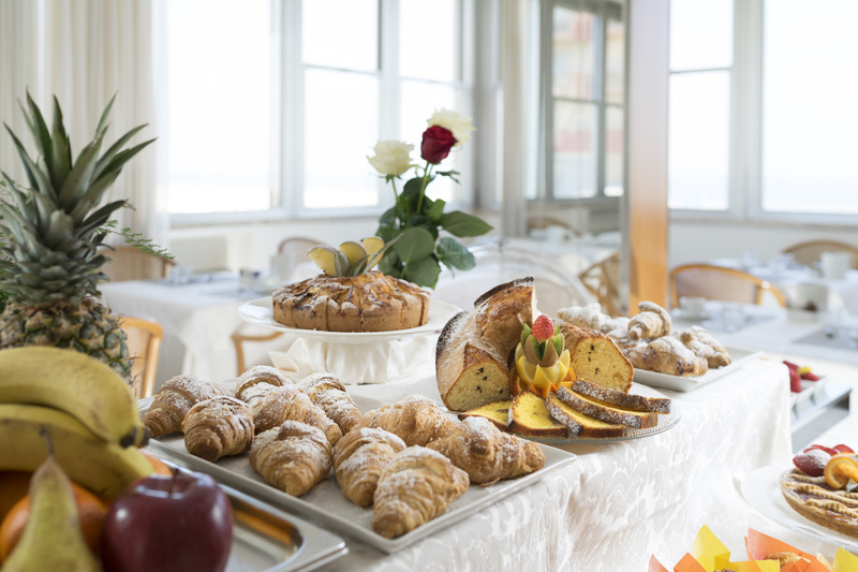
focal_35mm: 35
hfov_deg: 54.4
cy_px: 286
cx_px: 429
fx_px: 834
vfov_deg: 37.8
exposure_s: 1/100
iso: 100
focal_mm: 35
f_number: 3.5
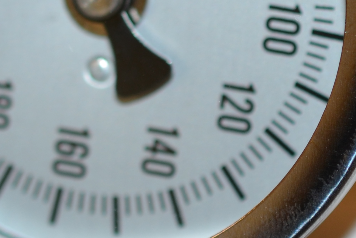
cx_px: 352
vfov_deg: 5.8
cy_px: 22
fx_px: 2333
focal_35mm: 236
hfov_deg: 8.7
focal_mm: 40
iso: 100
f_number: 3
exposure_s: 1/60
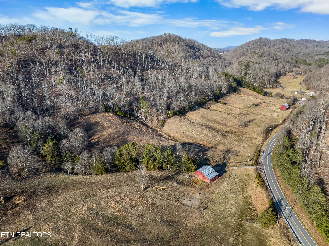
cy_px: 123
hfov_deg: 71.6
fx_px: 228
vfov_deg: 56.8
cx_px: 164
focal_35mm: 24
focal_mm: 12.29
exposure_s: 1/200
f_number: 2.8
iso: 150
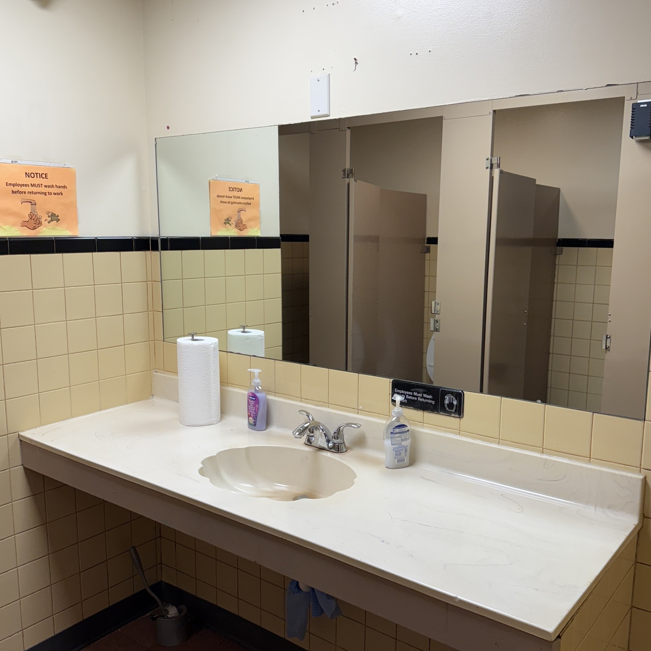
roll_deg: -1.2
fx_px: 681
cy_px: 339
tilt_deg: -9.3
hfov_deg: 51.1
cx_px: 330
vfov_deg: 51.1
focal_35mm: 32
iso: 125
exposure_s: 1/120
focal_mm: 6.76
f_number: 1.78
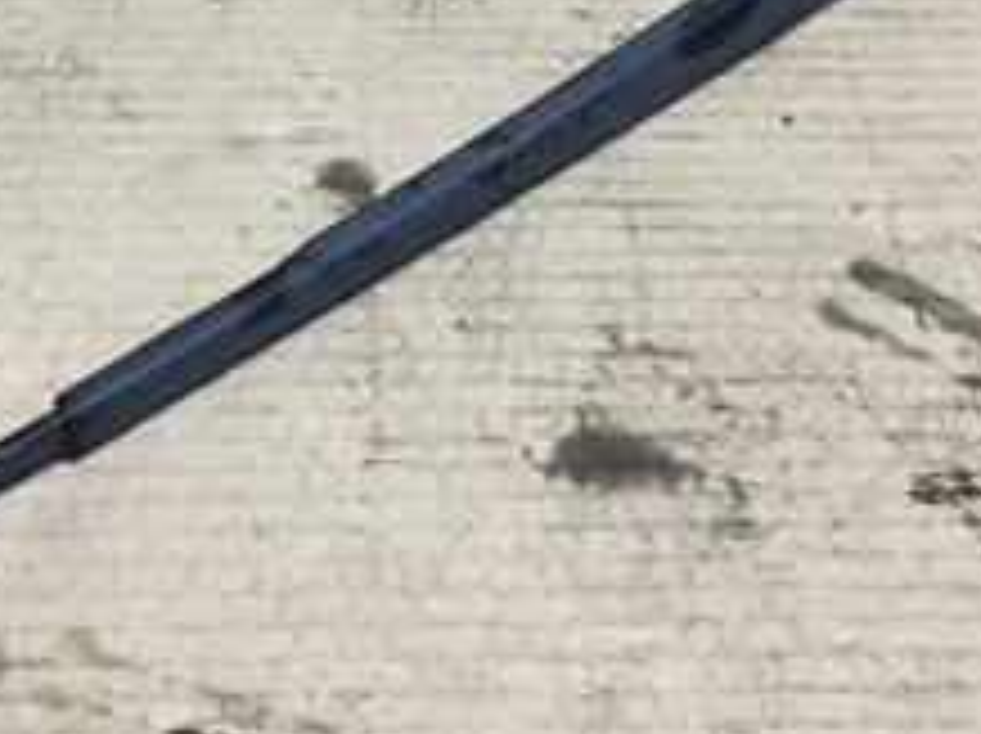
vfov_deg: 16.9
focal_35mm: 85
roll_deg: -3.6
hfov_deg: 23.0
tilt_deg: -36.5
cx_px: 400
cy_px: -29
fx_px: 2406
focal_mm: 4.15
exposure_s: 1/33
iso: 50
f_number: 2.2
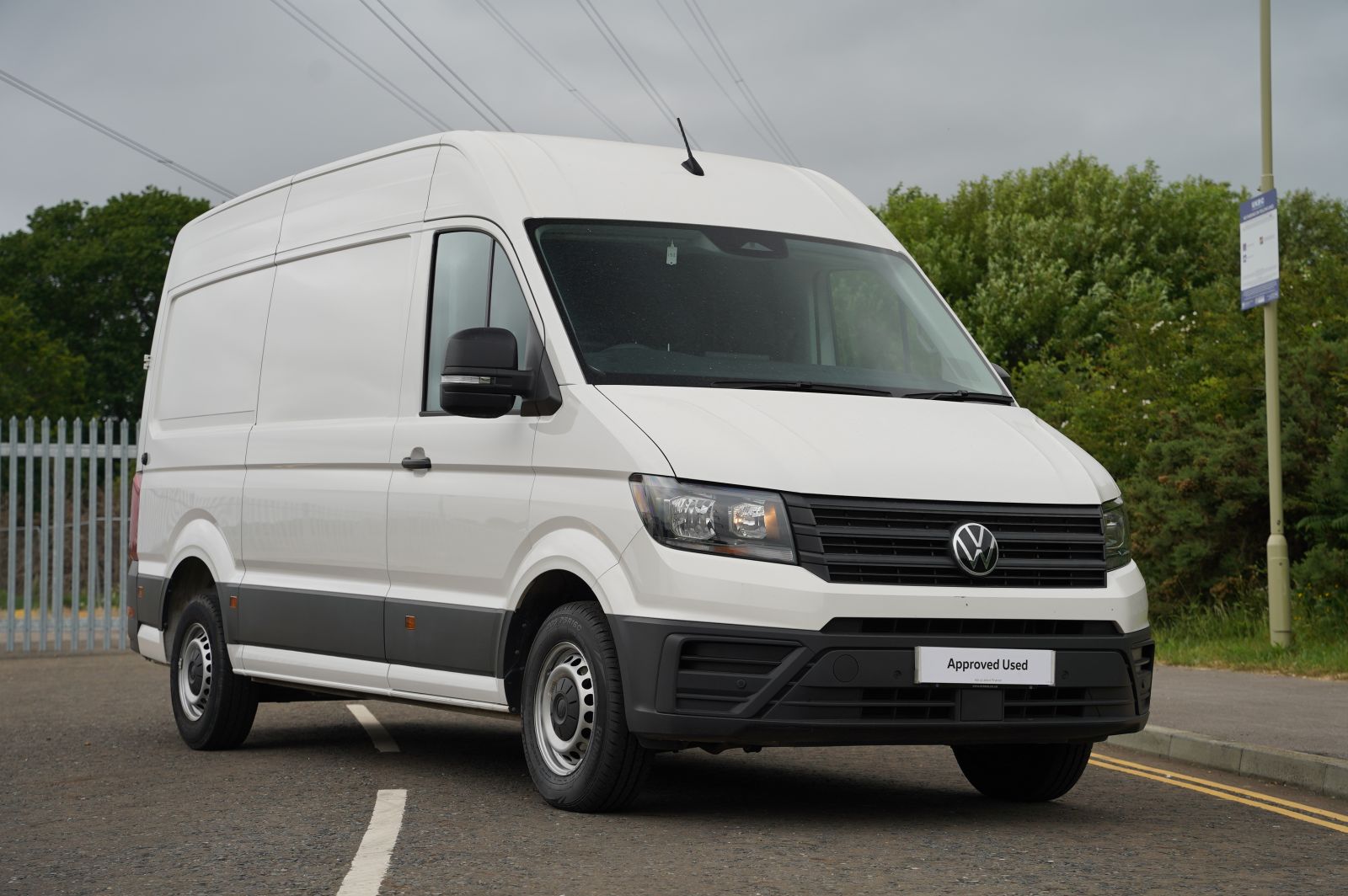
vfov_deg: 20.2
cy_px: 448
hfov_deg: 30.1
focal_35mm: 67
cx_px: 674
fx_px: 2510
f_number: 4.5
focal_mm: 67.1
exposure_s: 1/320
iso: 100
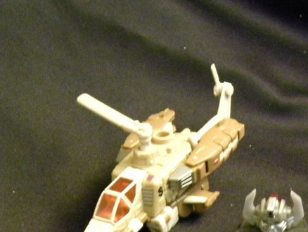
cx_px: 277
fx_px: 748
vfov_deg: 17.6
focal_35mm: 84
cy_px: 133
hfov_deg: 22.7
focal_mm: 8.2
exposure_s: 1/3.1
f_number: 3.2
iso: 800
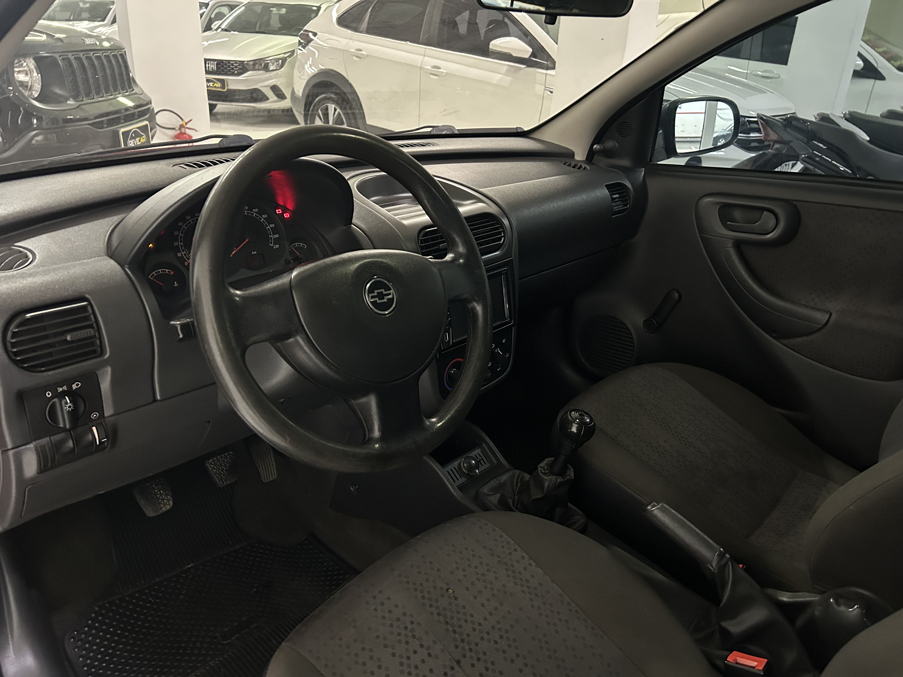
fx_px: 678
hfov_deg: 67.3
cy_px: 338
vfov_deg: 53.1
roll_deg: -2.7
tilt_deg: -23.8
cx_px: 452
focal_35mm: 26
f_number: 1.5
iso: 800
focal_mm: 5.7
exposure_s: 1/30
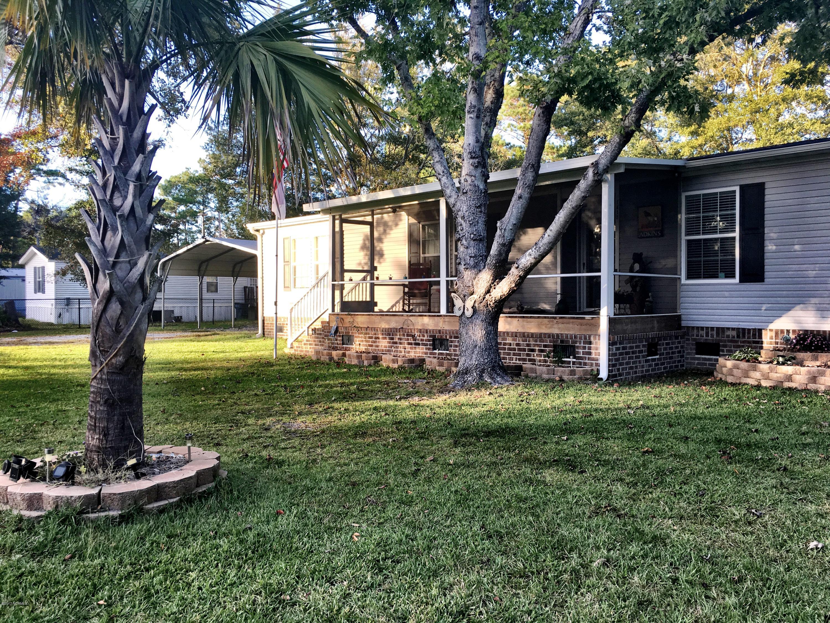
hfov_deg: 61.7
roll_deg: -0.1
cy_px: 312
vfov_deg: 48.2
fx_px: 695
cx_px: 415
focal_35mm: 29
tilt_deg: -1.0
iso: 25
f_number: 2.2
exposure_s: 1/120
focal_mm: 4.15
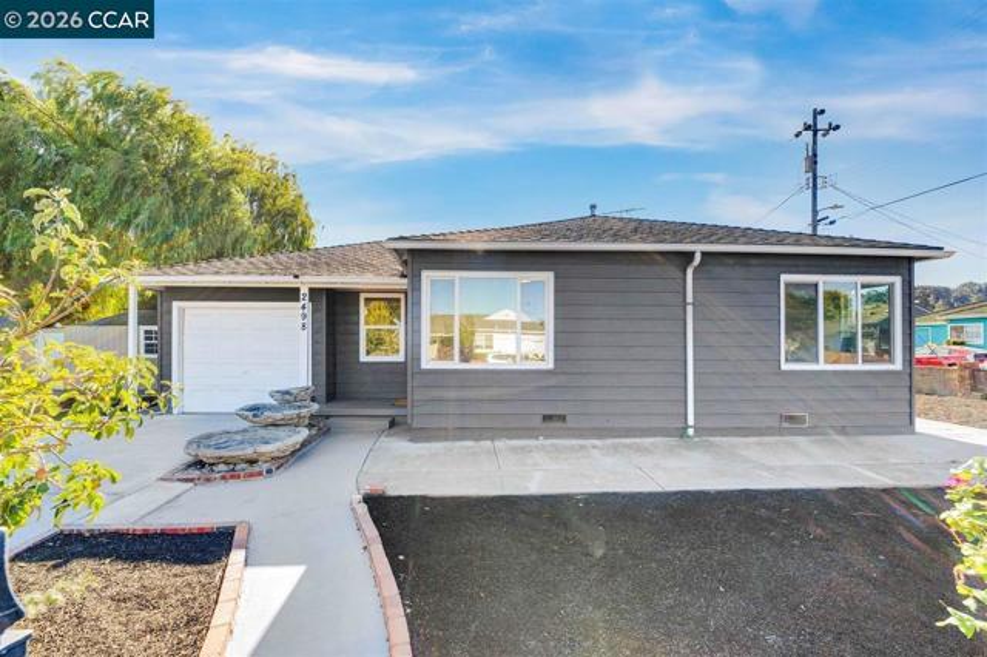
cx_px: 494
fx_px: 384
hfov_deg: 104.3
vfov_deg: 81.1
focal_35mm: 14
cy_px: 328
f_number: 8
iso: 400
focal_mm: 14
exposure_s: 1/500
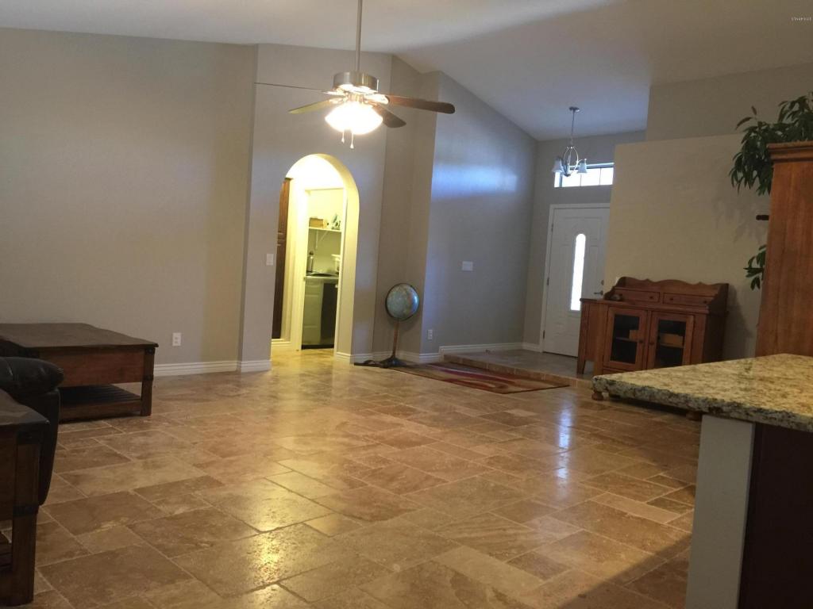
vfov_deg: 48.2
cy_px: 304
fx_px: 681
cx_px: 406
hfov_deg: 61.7
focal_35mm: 29
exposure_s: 1/8
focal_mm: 4.15
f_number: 2.2
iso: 100
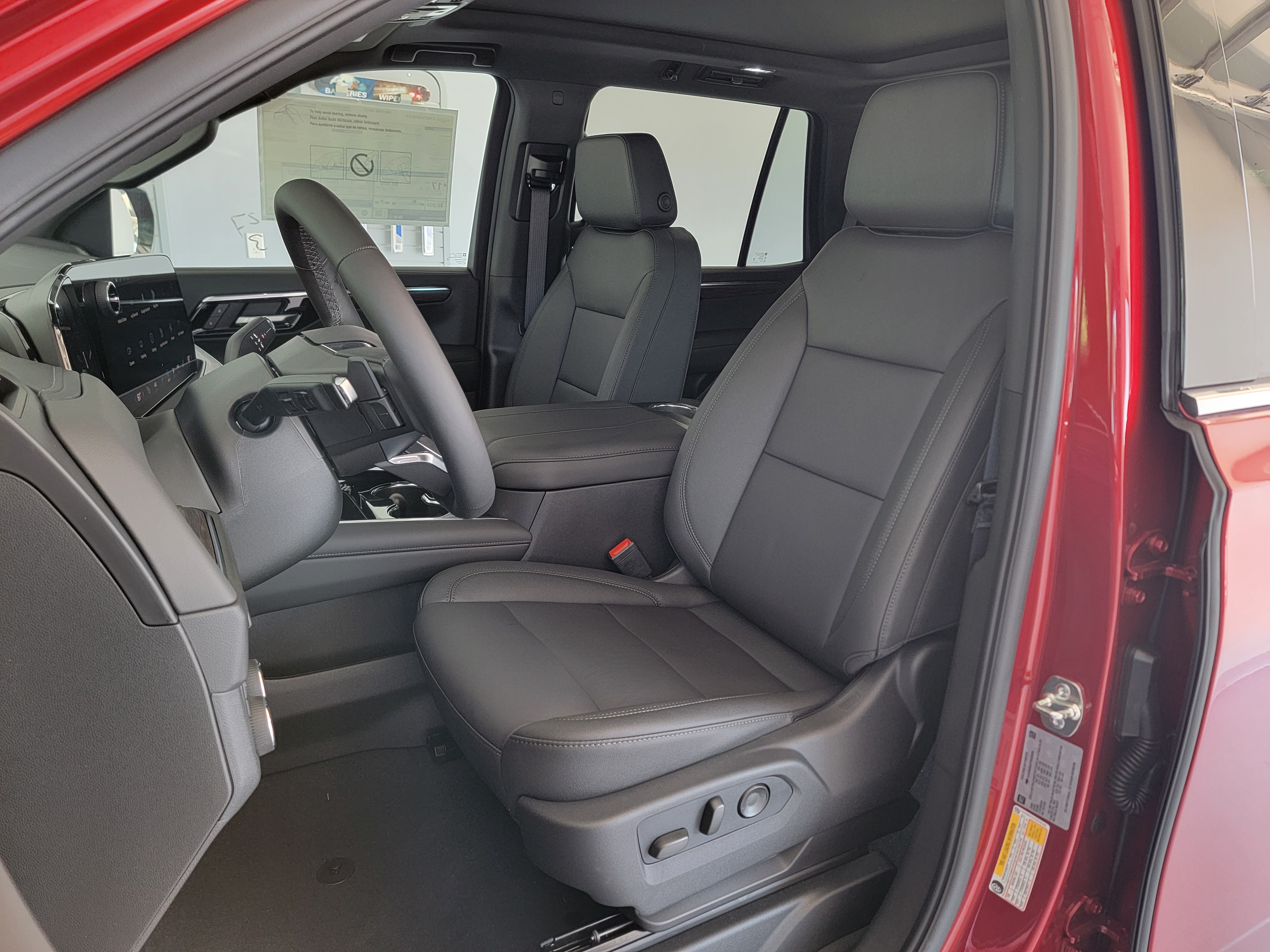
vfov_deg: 56.8
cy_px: 476
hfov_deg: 71.6
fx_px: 881
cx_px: 635
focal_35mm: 24
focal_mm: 6.7
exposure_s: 1/40
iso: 200
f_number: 1.8
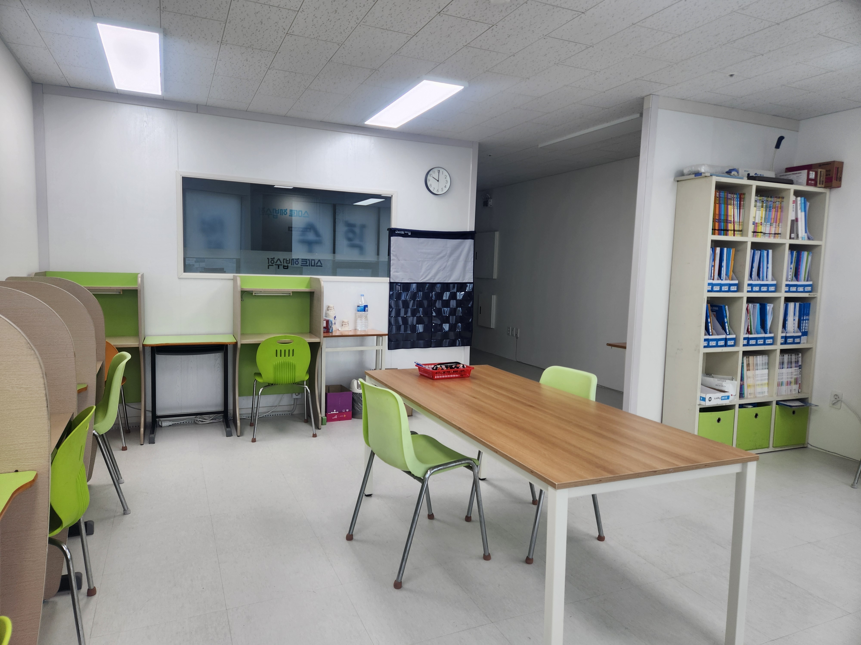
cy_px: 322
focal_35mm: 23
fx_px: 572
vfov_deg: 58.9
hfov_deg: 73.9
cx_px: 430
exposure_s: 1/120
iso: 50
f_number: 1.8
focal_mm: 5.4
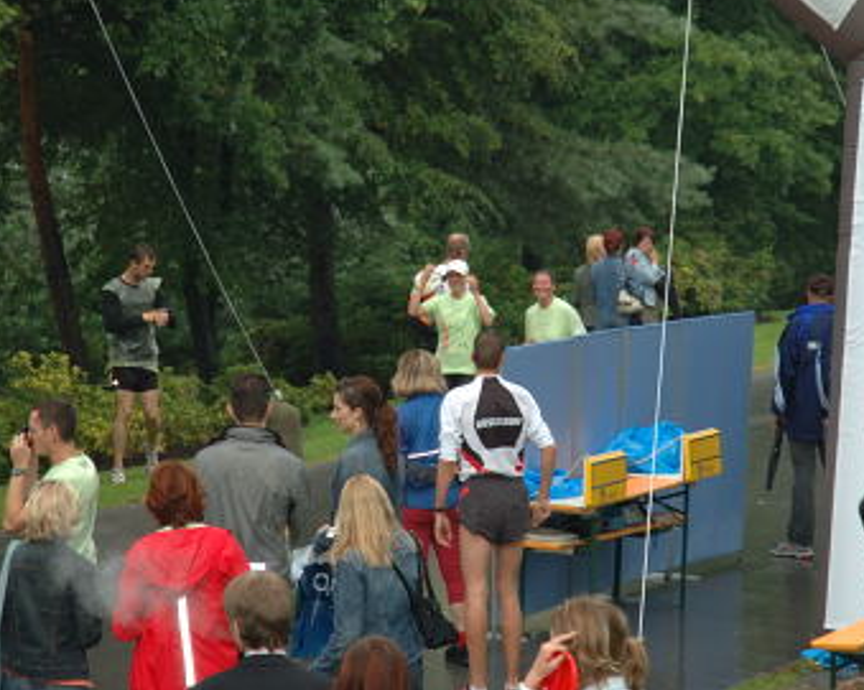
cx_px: 454
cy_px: 294
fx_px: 4192
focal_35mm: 164
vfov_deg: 9.4
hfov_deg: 11.8
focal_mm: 70
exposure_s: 1/60
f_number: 4.5
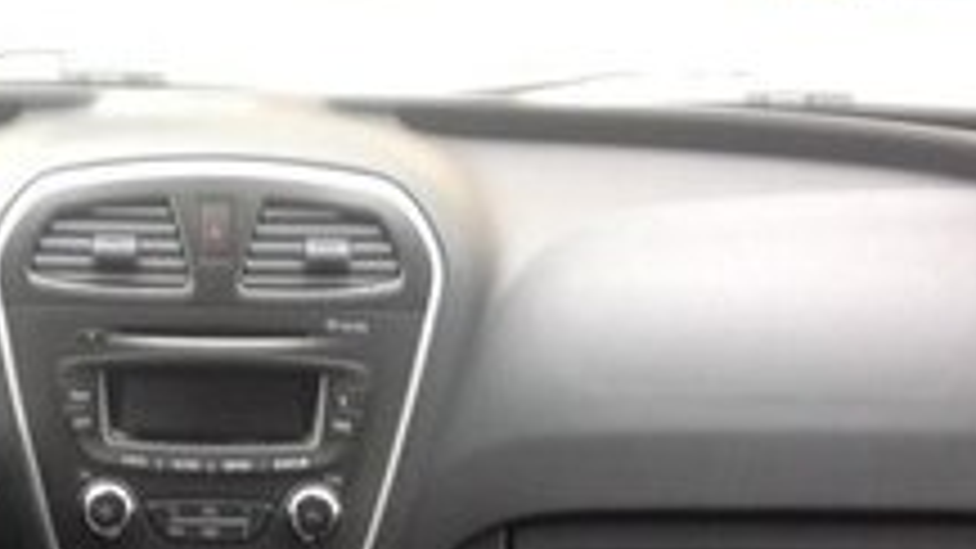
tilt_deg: -21.9
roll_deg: -1.0
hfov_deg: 18.1
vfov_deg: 10.2
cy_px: 722
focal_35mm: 116
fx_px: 3002
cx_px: 49
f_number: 2.4
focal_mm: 4.28
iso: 50
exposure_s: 1/17
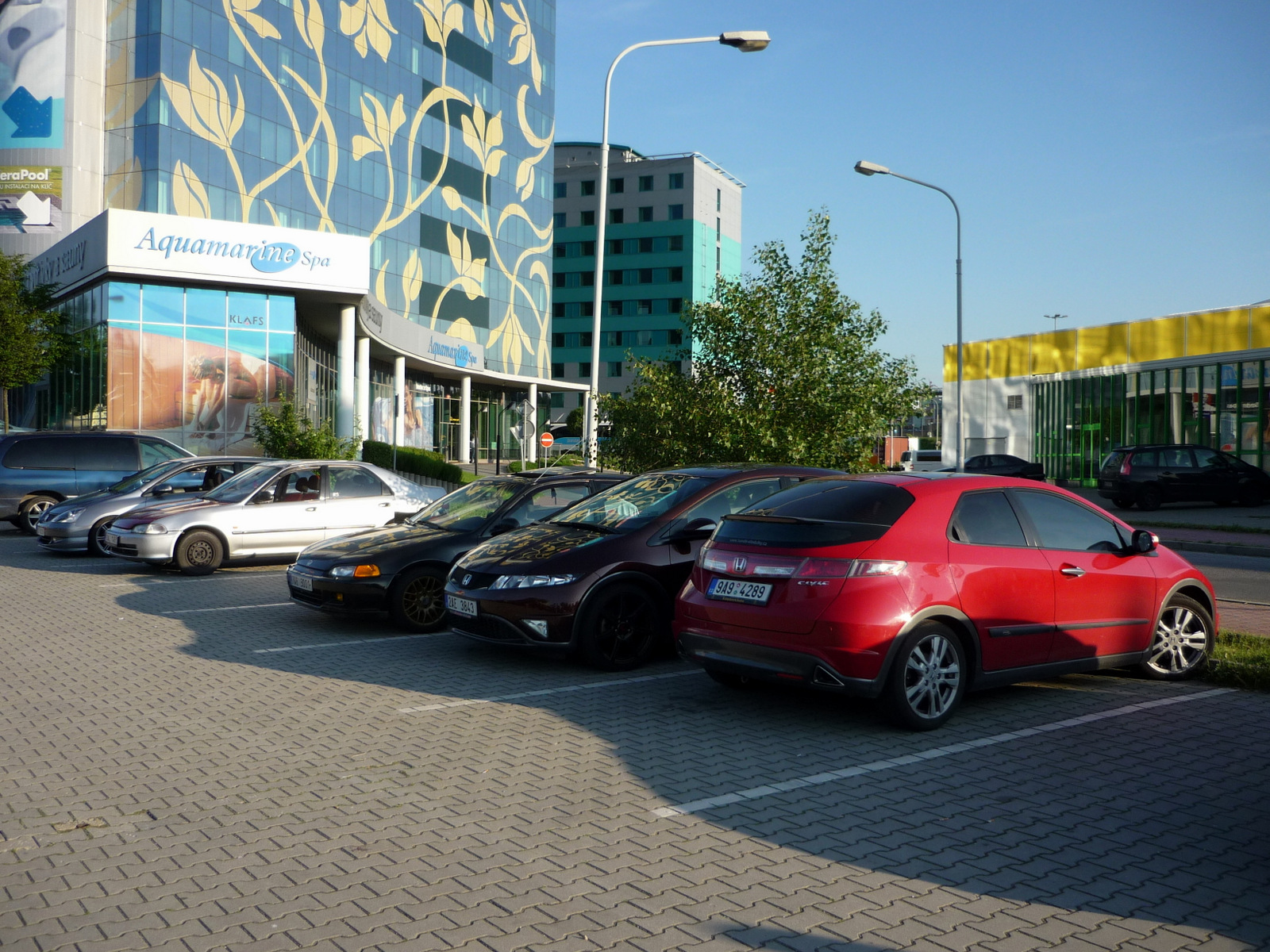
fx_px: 1211
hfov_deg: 55.4
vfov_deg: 42.9
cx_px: 635
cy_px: 476
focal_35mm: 33
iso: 100
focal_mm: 5.5
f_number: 2.8
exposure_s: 1/640
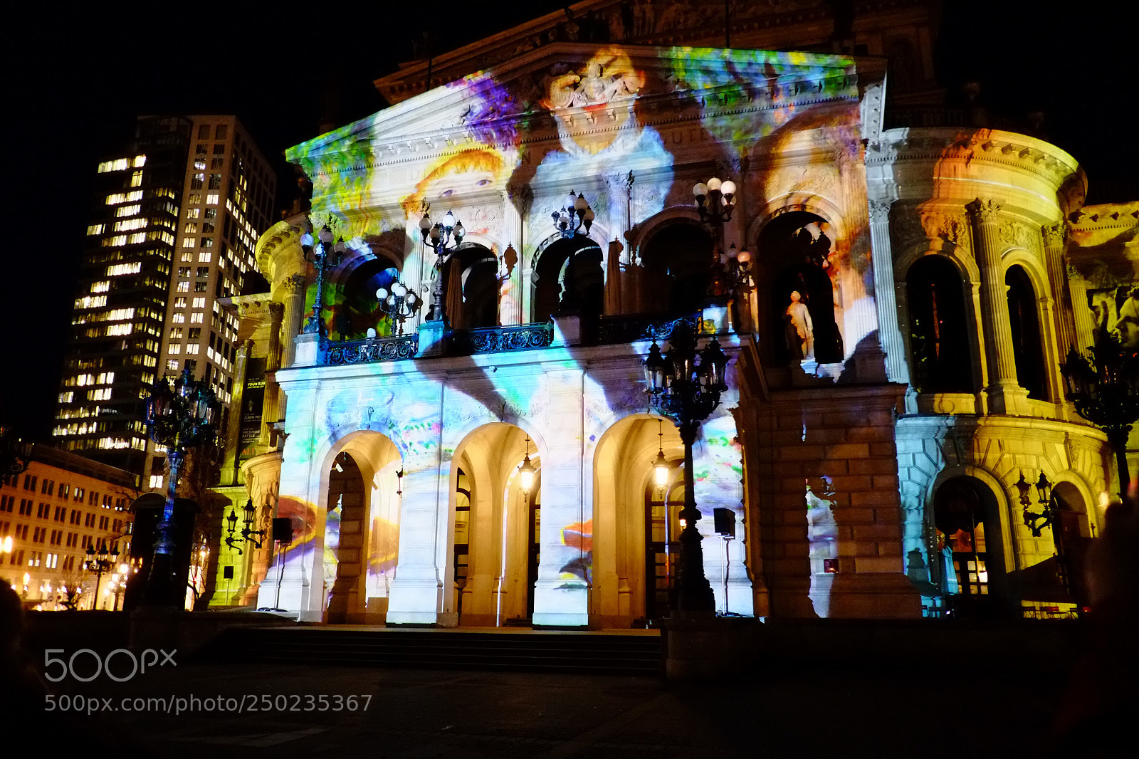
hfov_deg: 67.4
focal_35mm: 27
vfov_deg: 47.9
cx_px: 570
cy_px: 380
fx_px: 854
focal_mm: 18
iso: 6400
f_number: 2
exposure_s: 1/56
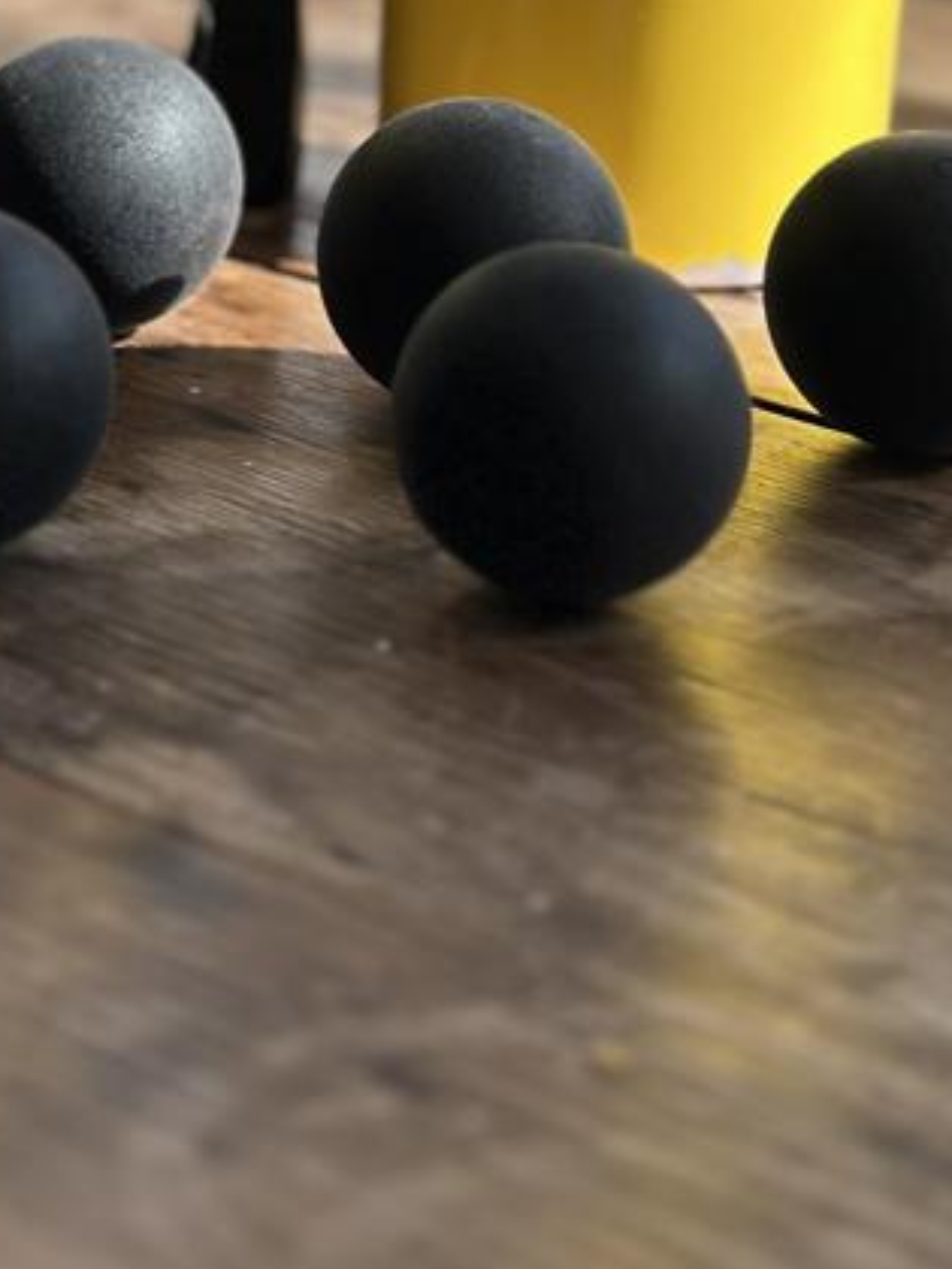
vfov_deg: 16.4
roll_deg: -1.8
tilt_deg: -9.5
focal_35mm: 117
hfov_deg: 12.5
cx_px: 57
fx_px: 4290
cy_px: -112
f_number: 1.78
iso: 80
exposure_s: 1/426
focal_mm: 6.86
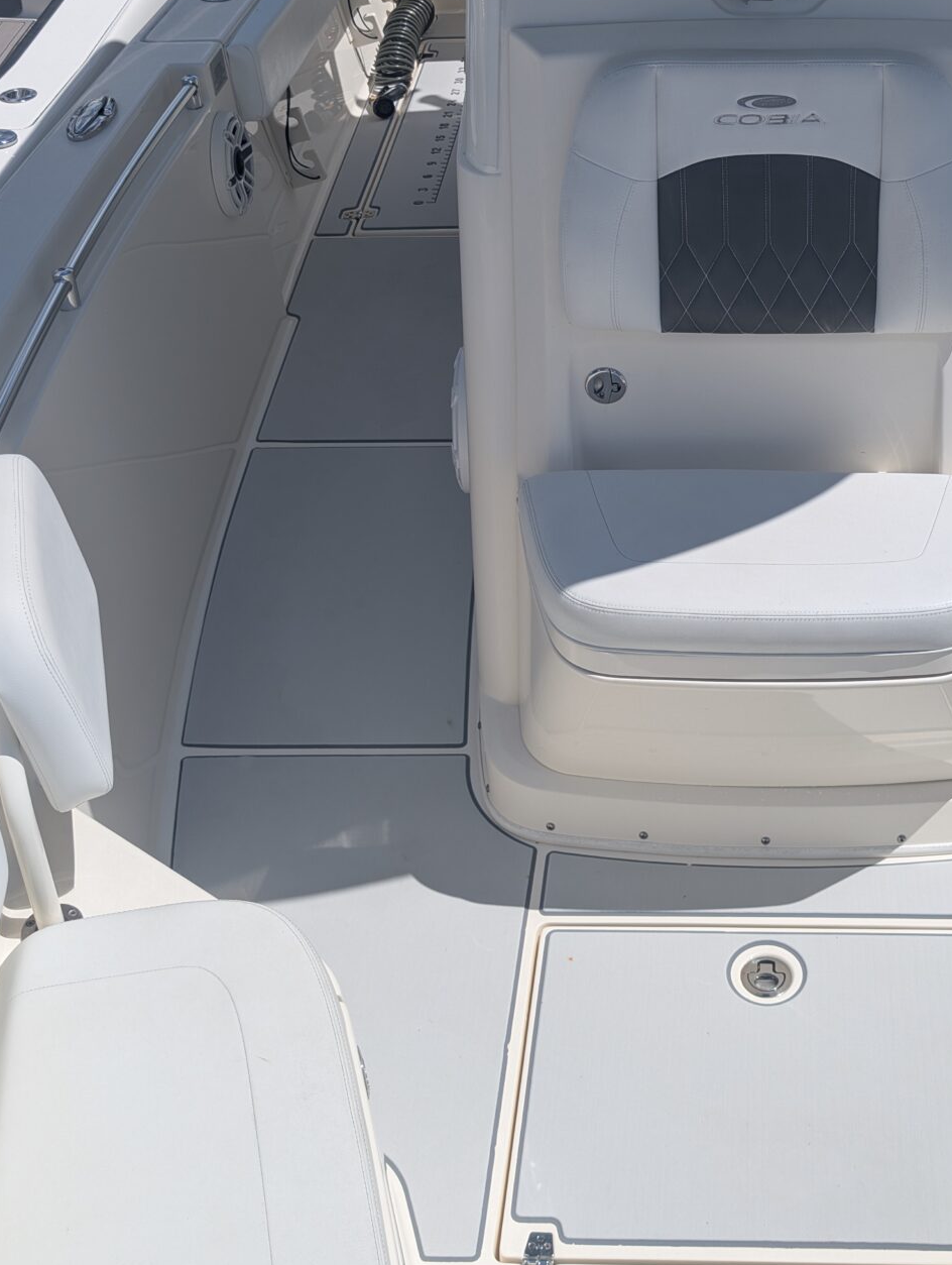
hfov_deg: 29.2
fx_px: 1793
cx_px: 725
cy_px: 340
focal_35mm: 49
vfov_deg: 38.0
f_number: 1.68
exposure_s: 1/2232
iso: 20
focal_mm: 6.9
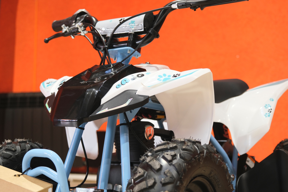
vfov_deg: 23.0
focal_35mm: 59
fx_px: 472
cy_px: 96
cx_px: 144
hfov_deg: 33.9
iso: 1250
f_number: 4
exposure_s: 1/100
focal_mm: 39.3
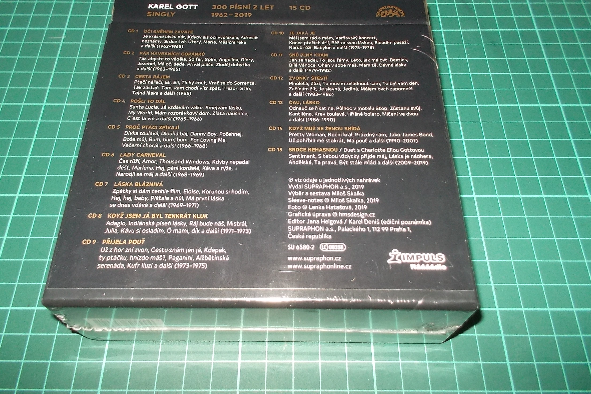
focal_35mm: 31
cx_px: 291
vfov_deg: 42.2
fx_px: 509
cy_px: 168
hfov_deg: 60.3
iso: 200
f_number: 3.3
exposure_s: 1/30
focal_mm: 4.1
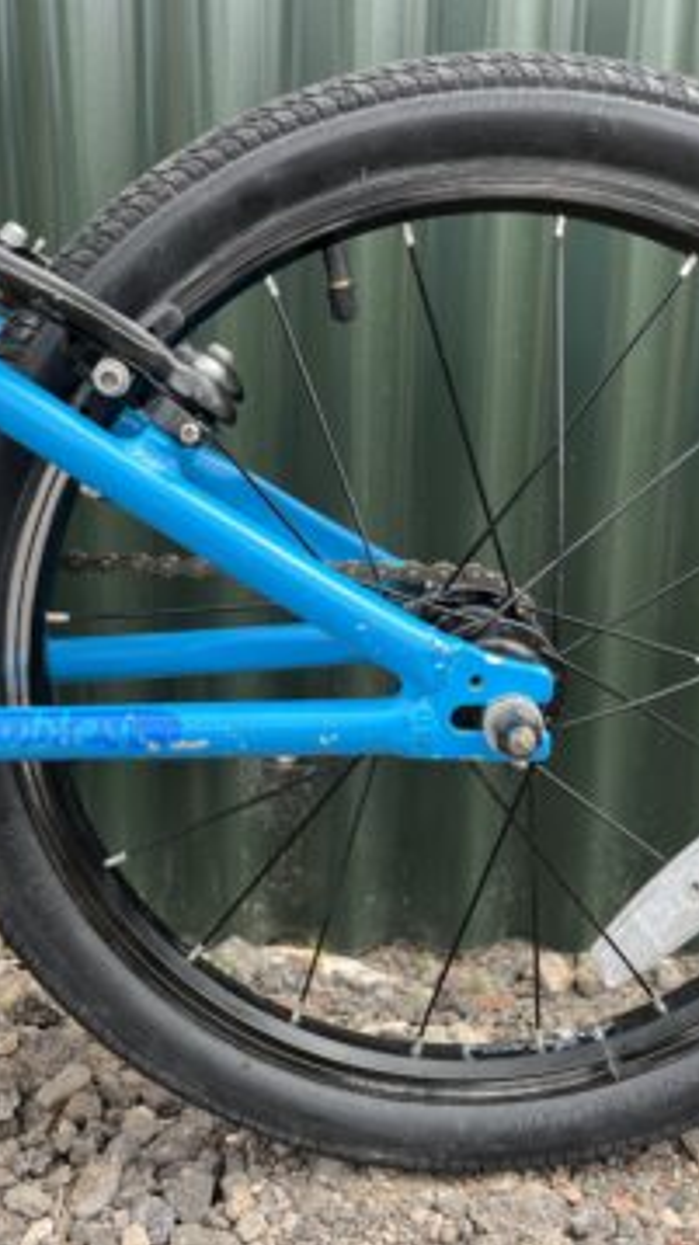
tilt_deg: -18.2
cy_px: 622
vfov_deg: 52.8
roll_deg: +0.5
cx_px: 292
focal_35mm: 38
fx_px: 1254
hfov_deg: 31.1
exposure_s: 1/461
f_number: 1.6
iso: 50
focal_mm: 5.1
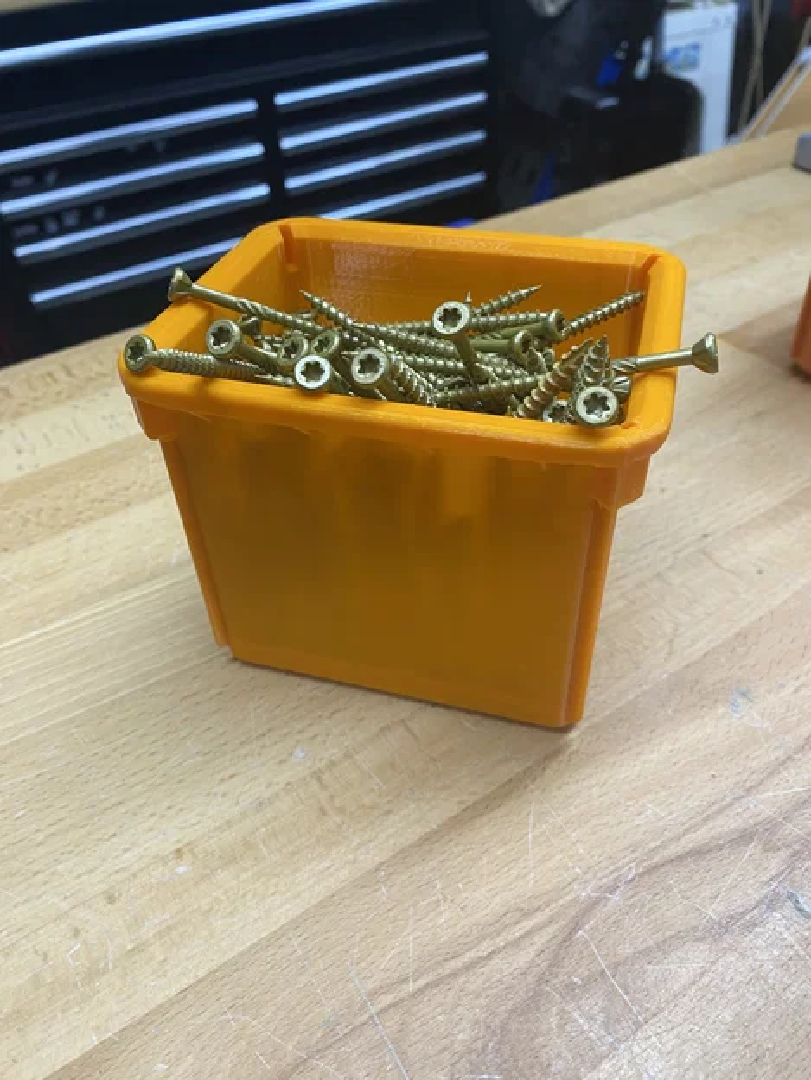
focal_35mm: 26
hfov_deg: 53.1
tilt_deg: -40.8
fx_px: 812
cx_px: 406
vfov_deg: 67.3
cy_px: 540
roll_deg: +3.7
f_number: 1.8
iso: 100
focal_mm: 4.25
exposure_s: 1/60
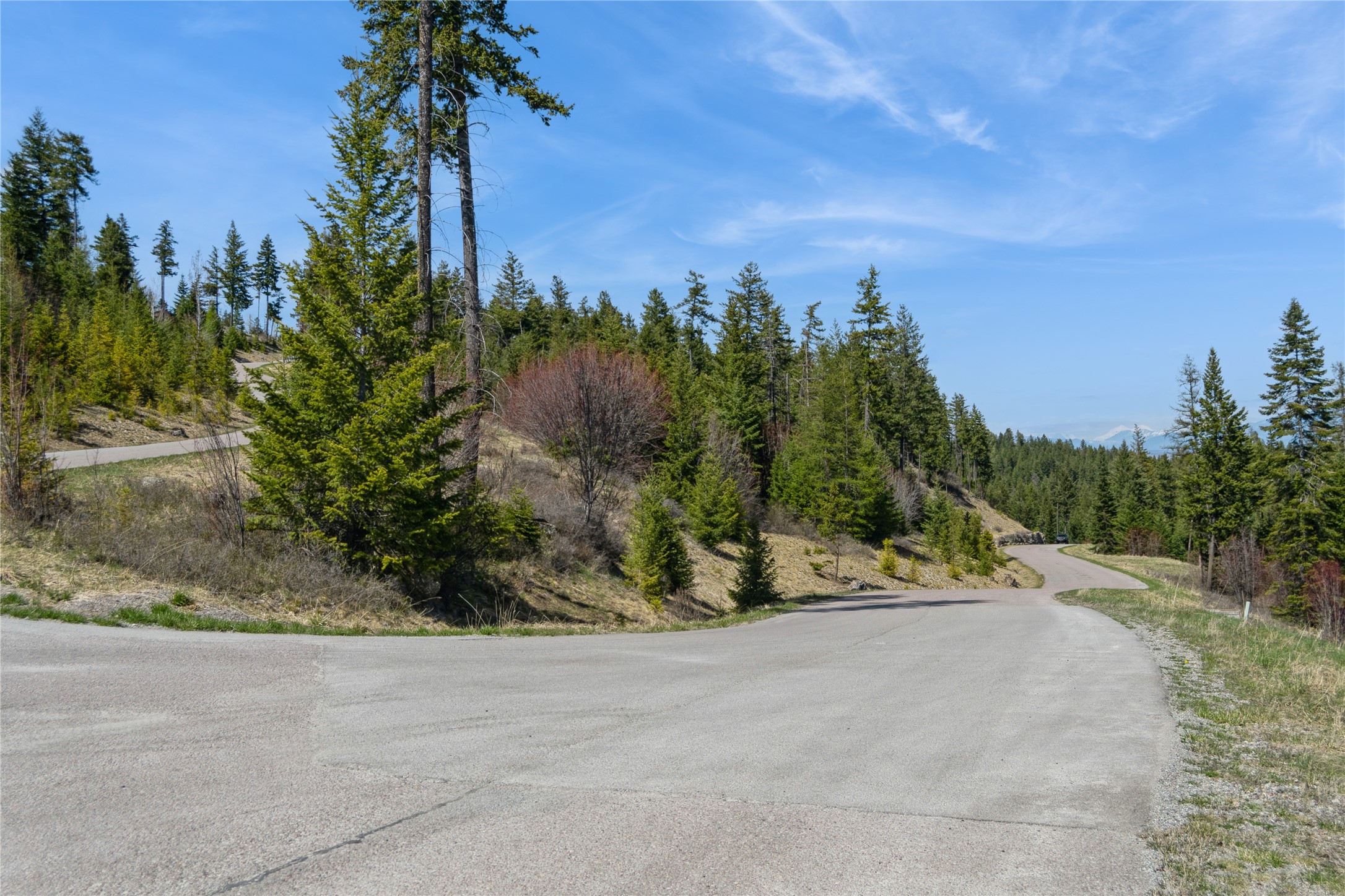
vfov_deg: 34.2
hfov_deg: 49.6
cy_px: 448
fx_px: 1457
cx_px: 672
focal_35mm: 39
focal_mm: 26
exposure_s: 1/1000
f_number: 6.3
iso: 100
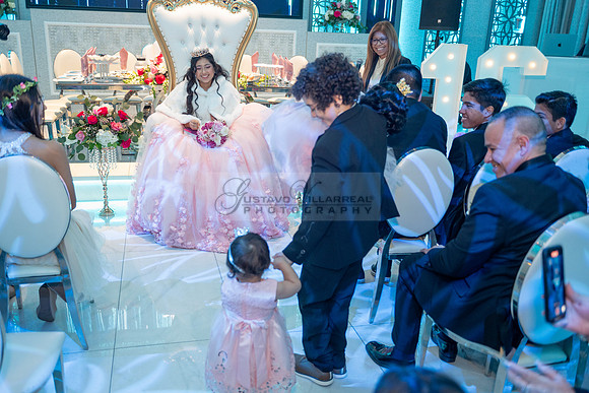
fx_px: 553
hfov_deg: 56.1
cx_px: 278
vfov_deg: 39.1
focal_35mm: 34
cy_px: 207
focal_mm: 32
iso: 1600
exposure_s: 1/125
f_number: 2.8
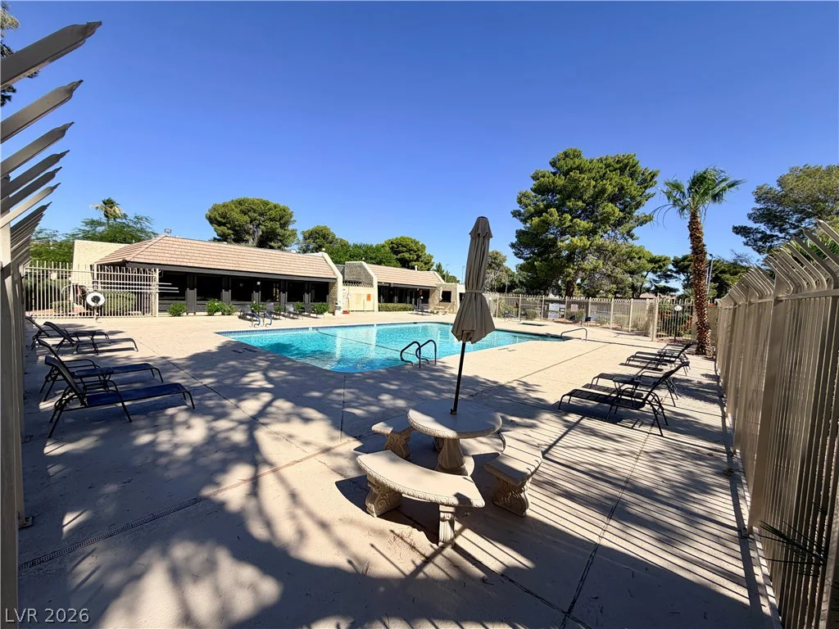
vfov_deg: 85.7
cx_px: 420
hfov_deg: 102.1
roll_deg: -2.7
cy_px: 314
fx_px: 339
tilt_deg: -3.3
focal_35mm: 14
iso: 20
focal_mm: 2.22
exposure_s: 1/985
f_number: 2.2
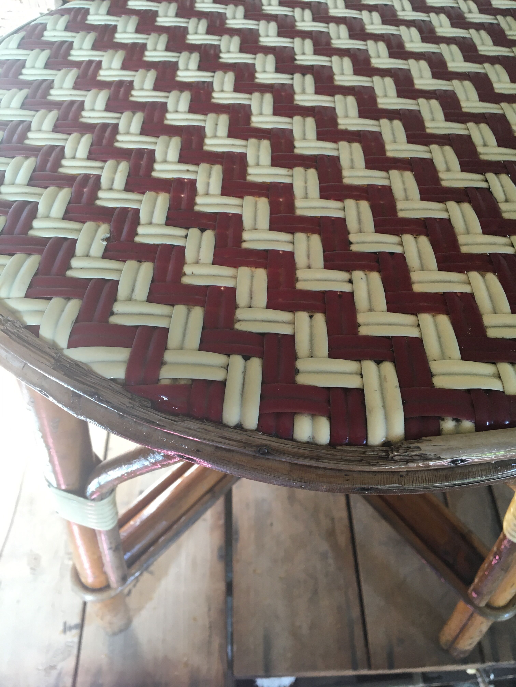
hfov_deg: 48.2
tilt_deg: -52.6
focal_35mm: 29
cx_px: 258
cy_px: 344
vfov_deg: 61.7
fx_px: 576
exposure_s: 1/33
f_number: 2.2
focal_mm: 4.15
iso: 64
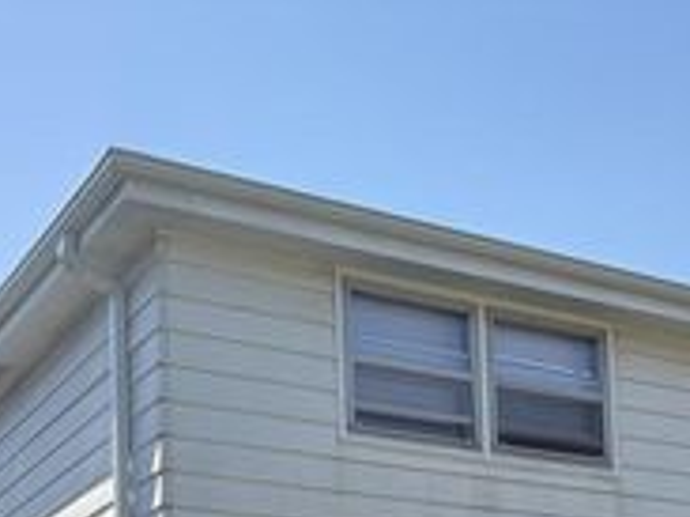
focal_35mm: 71
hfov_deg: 27.4
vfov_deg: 18.9
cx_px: 370
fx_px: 1414
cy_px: 700
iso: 50
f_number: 1.6
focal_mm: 5.96
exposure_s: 1/2747
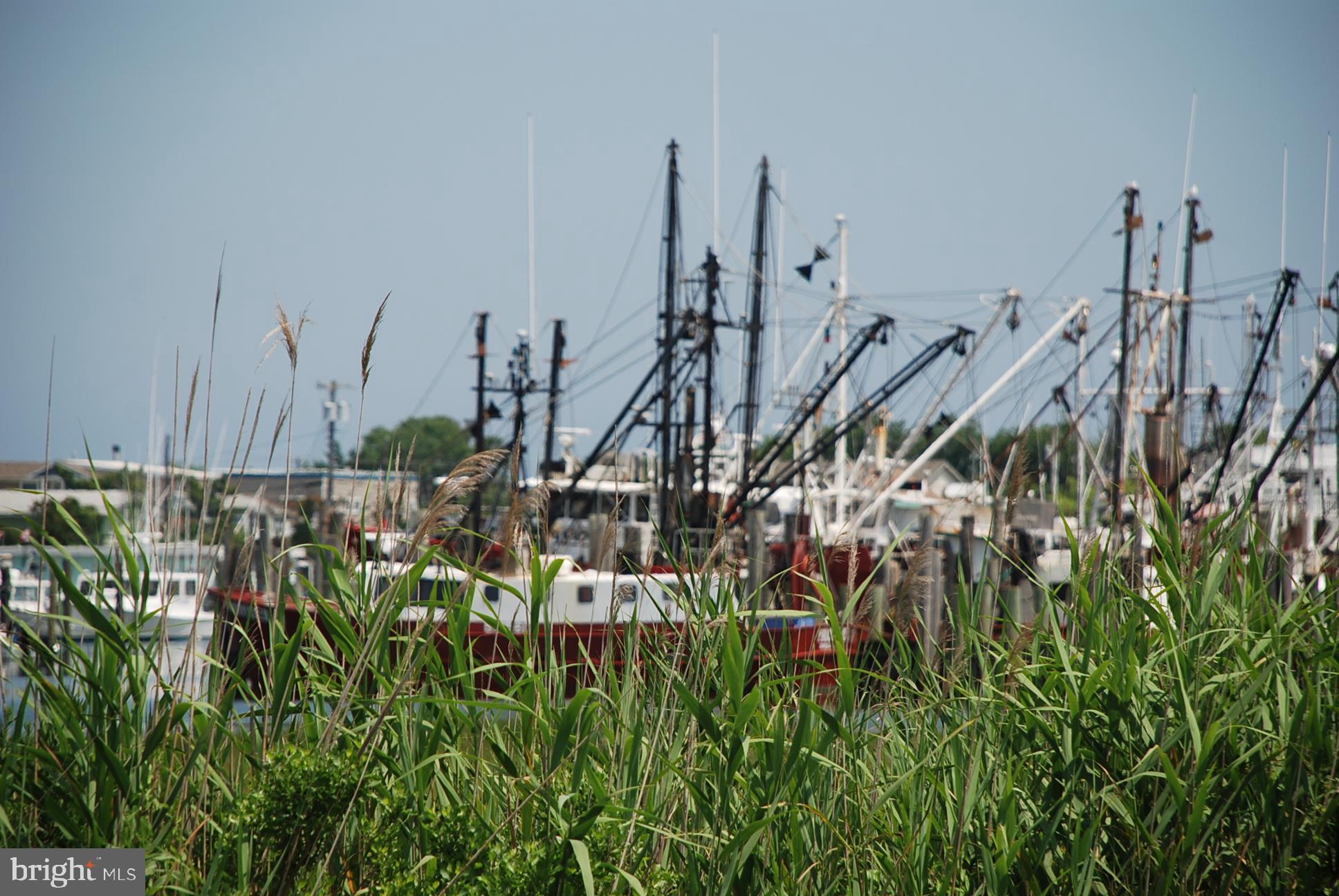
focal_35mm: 202
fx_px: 7541
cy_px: 448
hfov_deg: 10.1
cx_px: 670
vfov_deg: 6.8
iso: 125
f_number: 5.6
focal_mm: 135
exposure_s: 1/500
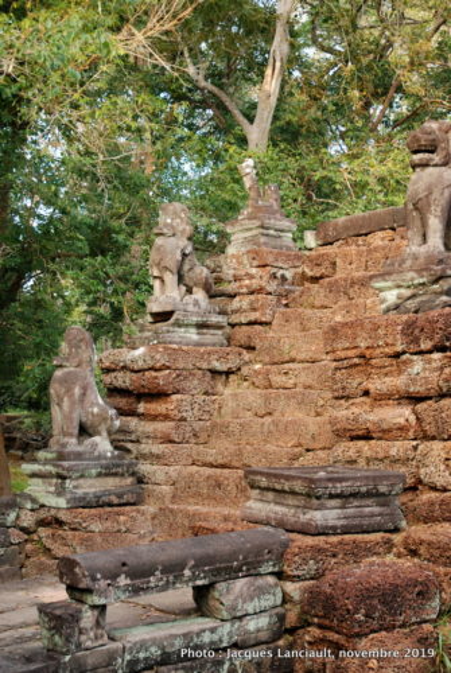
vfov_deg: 38.8
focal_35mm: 51
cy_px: 336
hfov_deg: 26.6
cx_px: 226
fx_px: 955
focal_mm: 34
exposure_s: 1/100
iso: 800
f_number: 5
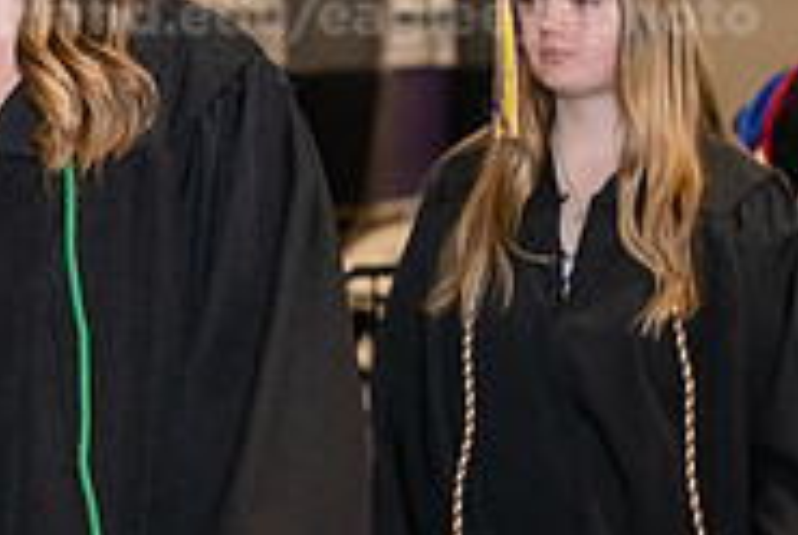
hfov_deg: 9.1
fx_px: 4862
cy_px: 106
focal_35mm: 219
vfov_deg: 6.3
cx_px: -427
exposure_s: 1/200
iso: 2500
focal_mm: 70
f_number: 5
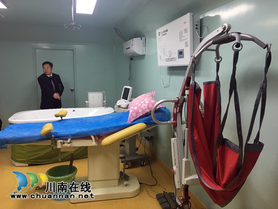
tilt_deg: -7.7
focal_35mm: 29
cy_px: 104
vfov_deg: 48.2
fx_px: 233
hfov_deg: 61.7
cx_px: 139
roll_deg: -0.8
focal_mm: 4.15
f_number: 2.2
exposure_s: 1/17
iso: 32
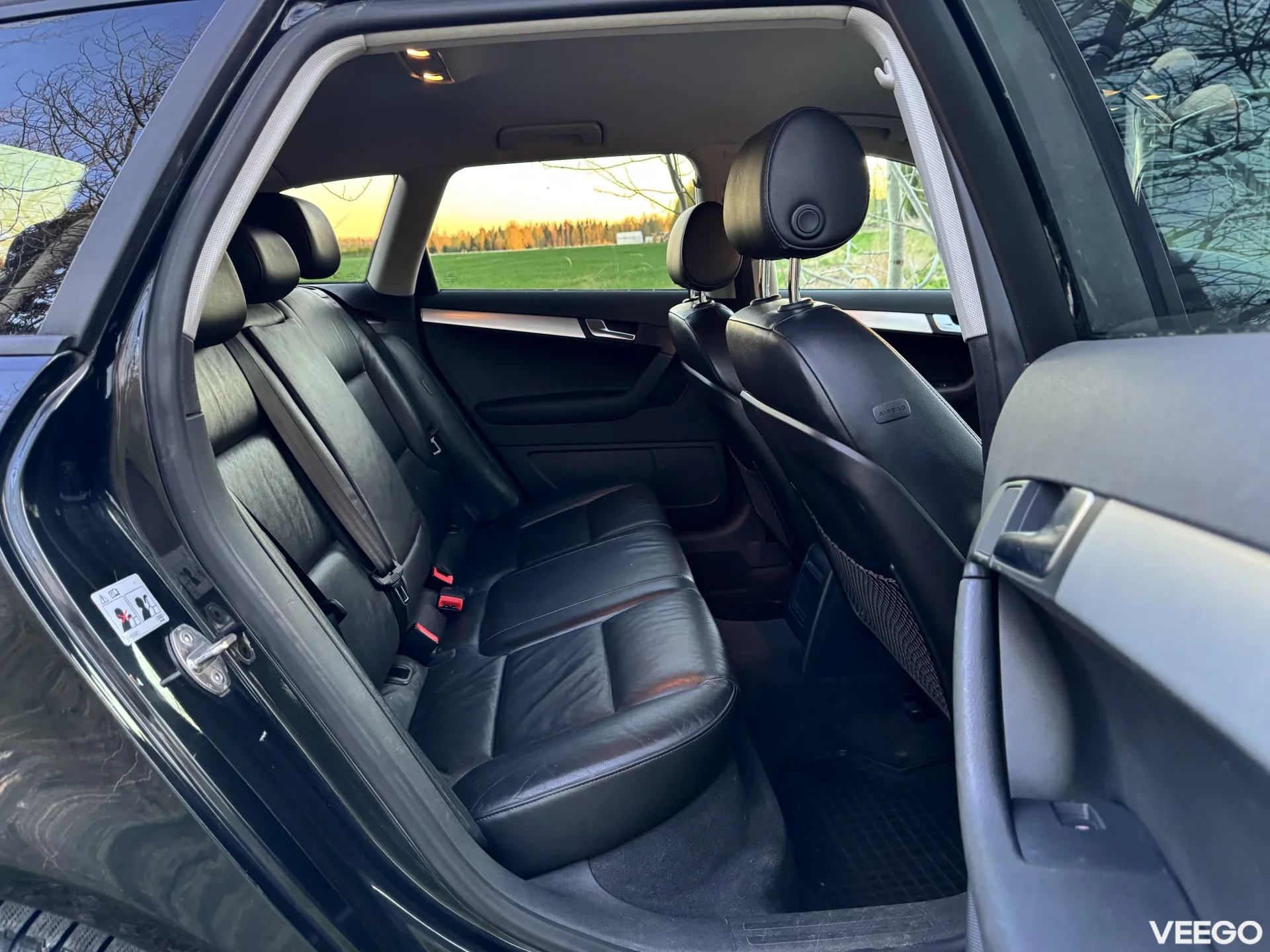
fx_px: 881
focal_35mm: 24
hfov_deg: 71.6
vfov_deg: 56.8
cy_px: 476
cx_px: 635
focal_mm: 6.76
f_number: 1.78
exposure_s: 1/50
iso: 640
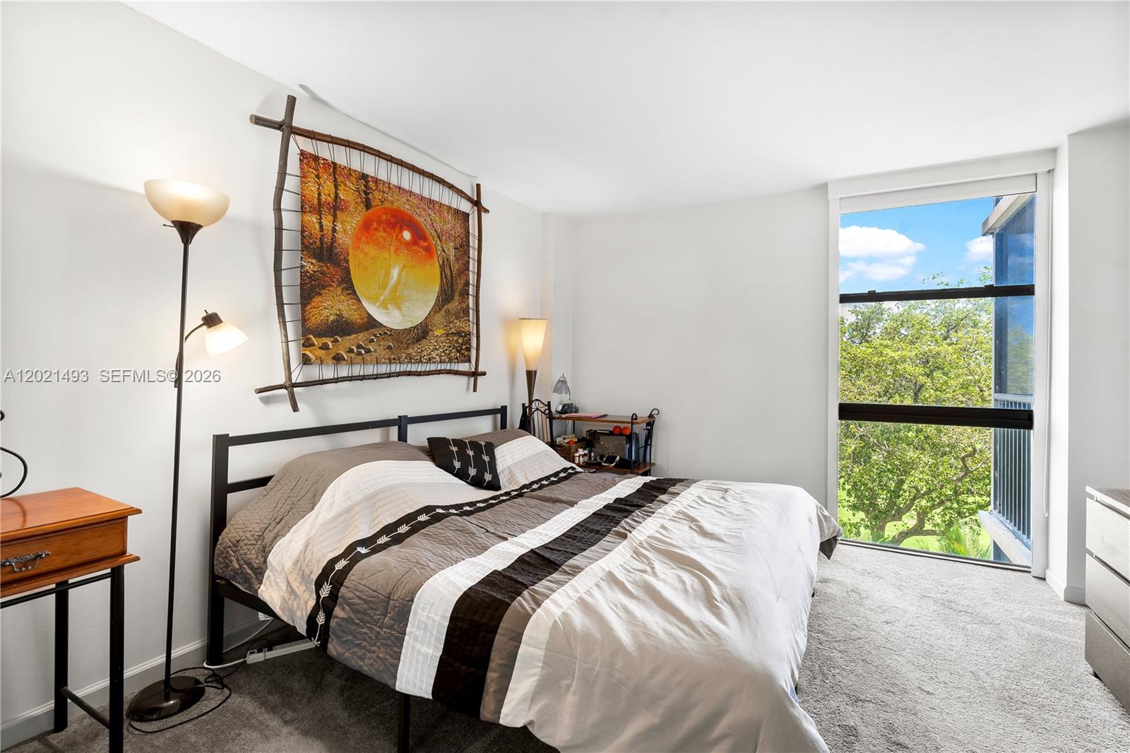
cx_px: 565
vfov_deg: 73.7
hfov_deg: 96.7
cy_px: 376
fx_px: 502
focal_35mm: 16
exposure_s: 1/1.25
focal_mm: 16
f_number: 8
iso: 100
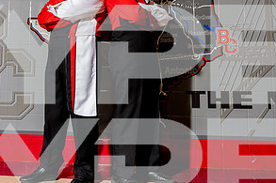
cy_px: 30
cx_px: 97
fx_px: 414
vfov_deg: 24.5
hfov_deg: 36.6
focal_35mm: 54
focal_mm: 24
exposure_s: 1/250
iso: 2000
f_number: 5.6
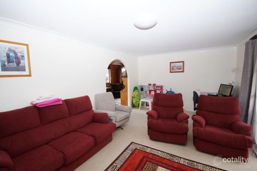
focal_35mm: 15
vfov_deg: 77.3
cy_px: 86
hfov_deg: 100.4
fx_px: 107
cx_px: 128
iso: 500
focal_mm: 10
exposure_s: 1/60
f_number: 4
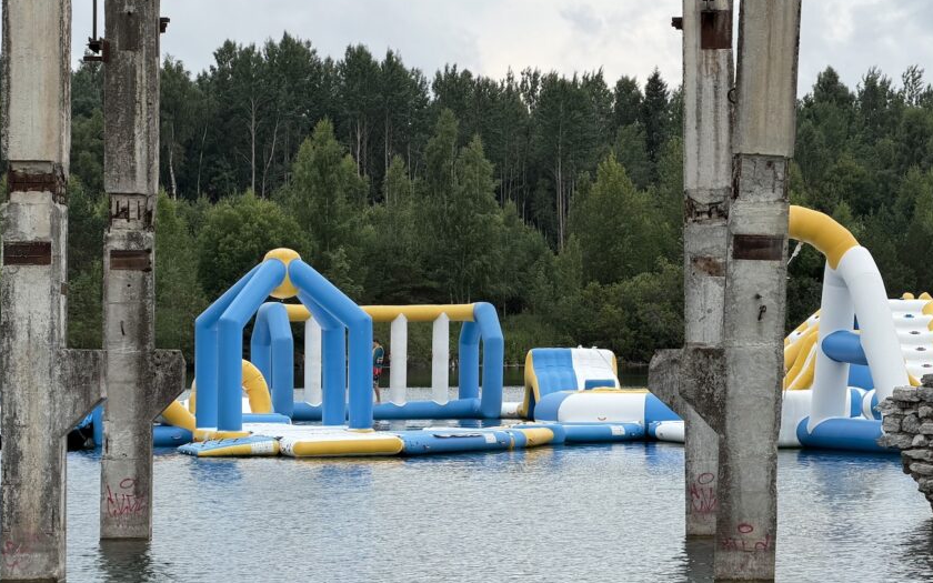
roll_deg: +0.3
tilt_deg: +0.8
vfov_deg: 10.1
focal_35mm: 130
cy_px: 236
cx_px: 556
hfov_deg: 16.1
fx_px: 3306
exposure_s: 1/638
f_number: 2.8
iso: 40
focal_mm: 16.89
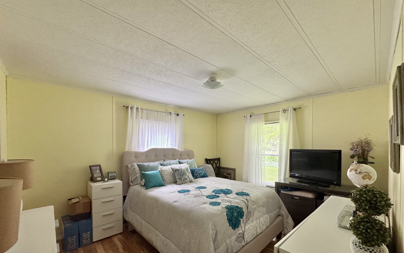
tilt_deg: -1.1
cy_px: 148
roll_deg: +0.0
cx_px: 202
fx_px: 165
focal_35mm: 15
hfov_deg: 101.5
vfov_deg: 74.2
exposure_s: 1/60
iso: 320
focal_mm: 2.22
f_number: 2.2
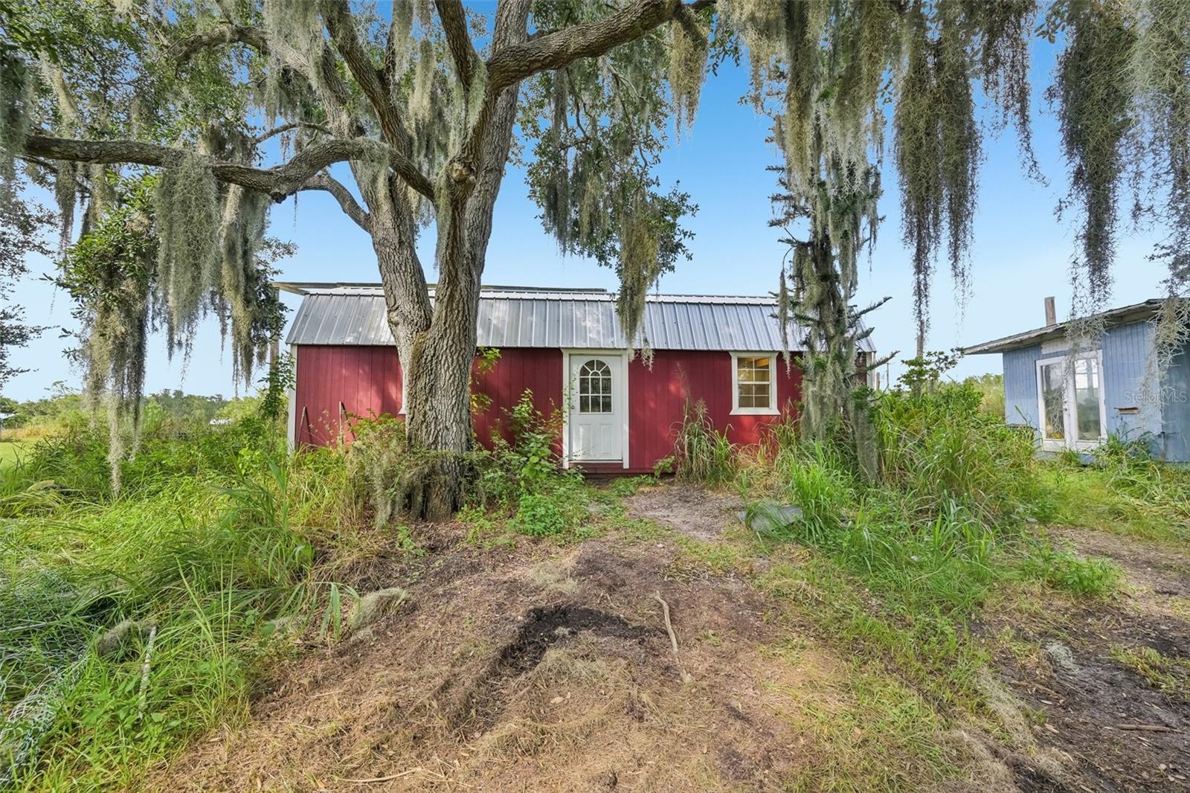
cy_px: 396
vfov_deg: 81.2
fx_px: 463
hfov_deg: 104.3
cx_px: 595
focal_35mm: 14
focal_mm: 14
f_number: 8
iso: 400
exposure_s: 1/200
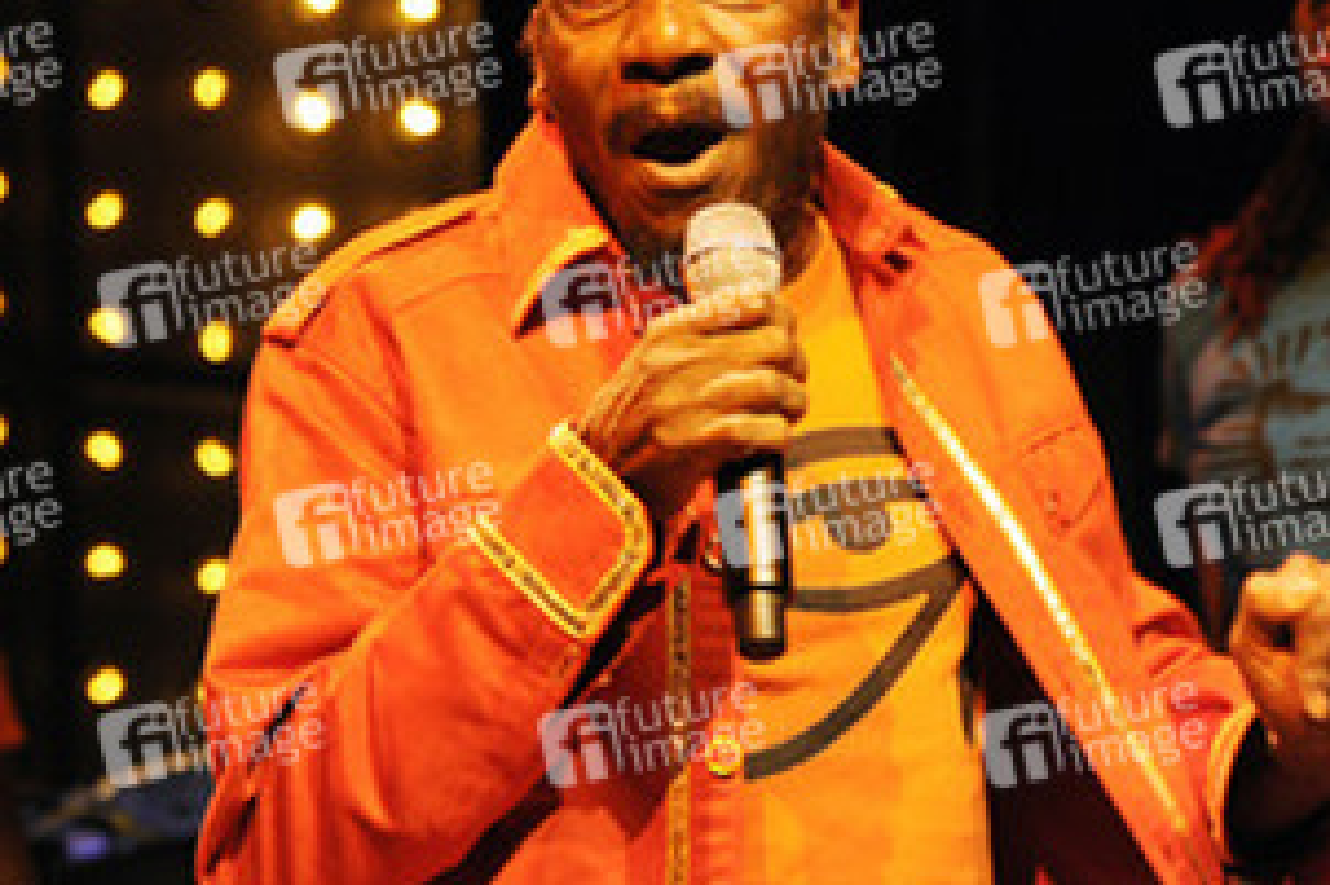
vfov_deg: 14.1
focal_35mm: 97
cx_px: 711
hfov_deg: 21.0
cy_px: 405
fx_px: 3582
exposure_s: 1/125
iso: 1600
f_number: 2.8
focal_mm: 65
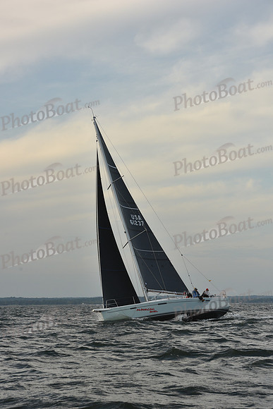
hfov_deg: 14.0
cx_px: 136
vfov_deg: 20.8
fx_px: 1114
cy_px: 204
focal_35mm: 98
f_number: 9
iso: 250
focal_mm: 98
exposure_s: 1/400
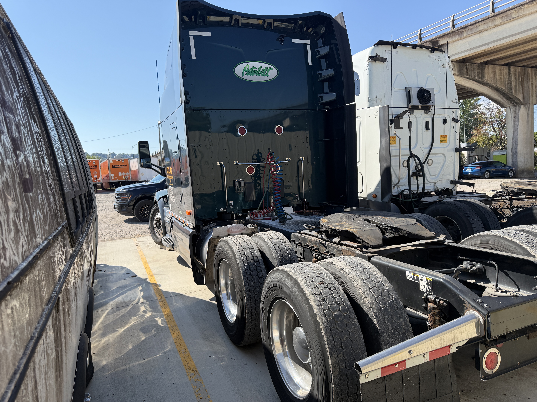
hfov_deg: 71.6
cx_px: 268
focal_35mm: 24
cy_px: 201
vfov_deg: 56.8
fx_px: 372
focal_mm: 6.76
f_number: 1.78
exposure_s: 1/3279
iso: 100
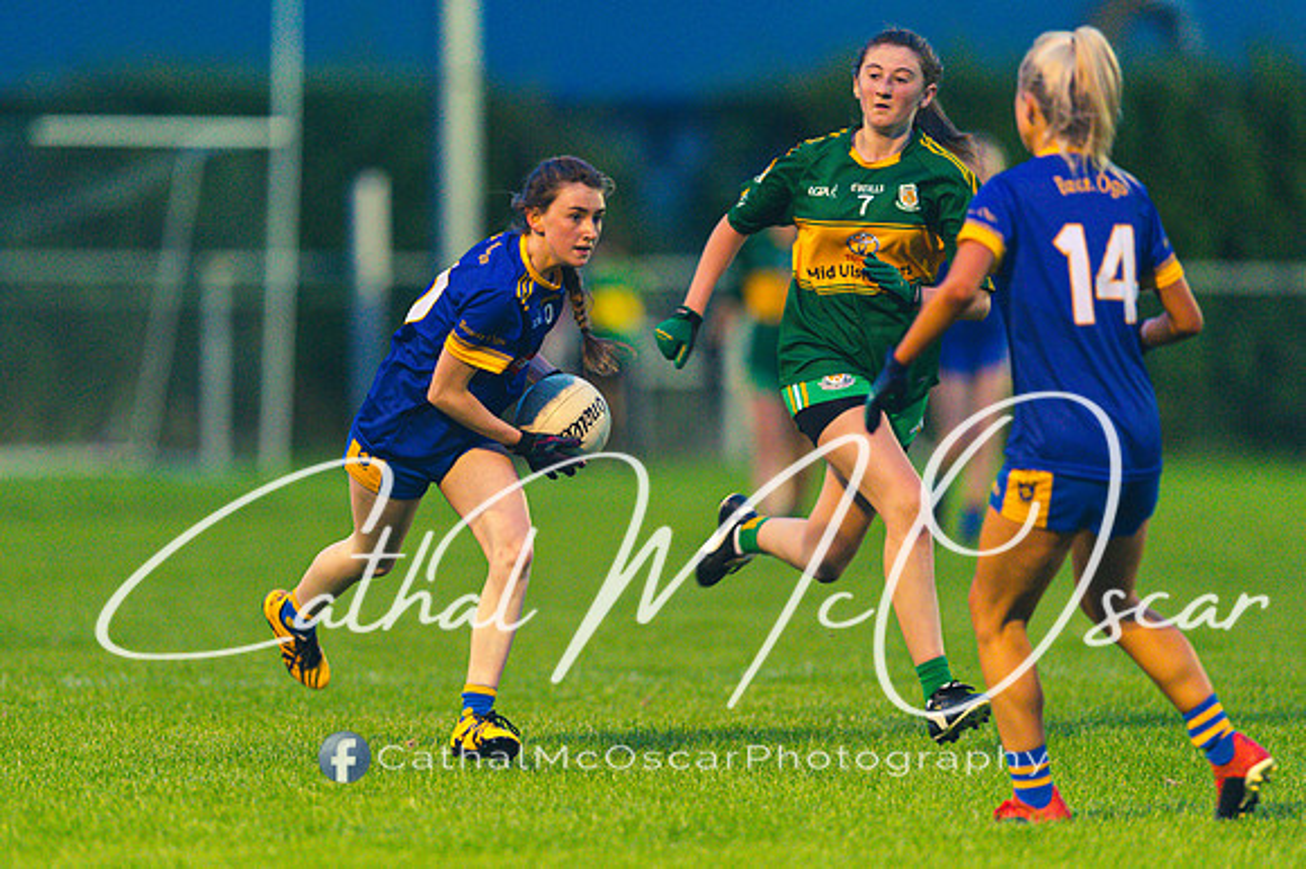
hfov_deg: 4.4
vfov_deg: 2.9
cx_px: 544
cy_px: 429
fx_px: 17063
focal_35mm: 471
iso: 5000
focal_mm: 400
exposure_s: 1/500
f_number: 2.8
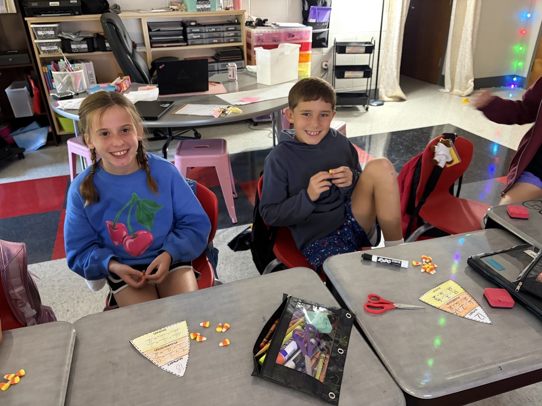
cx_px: 271
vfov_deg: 53.1
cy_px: 203
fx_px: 407
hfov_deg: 67.3
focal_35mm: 26
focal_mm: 5.96
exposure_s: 1/30
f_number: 1.6
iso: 640
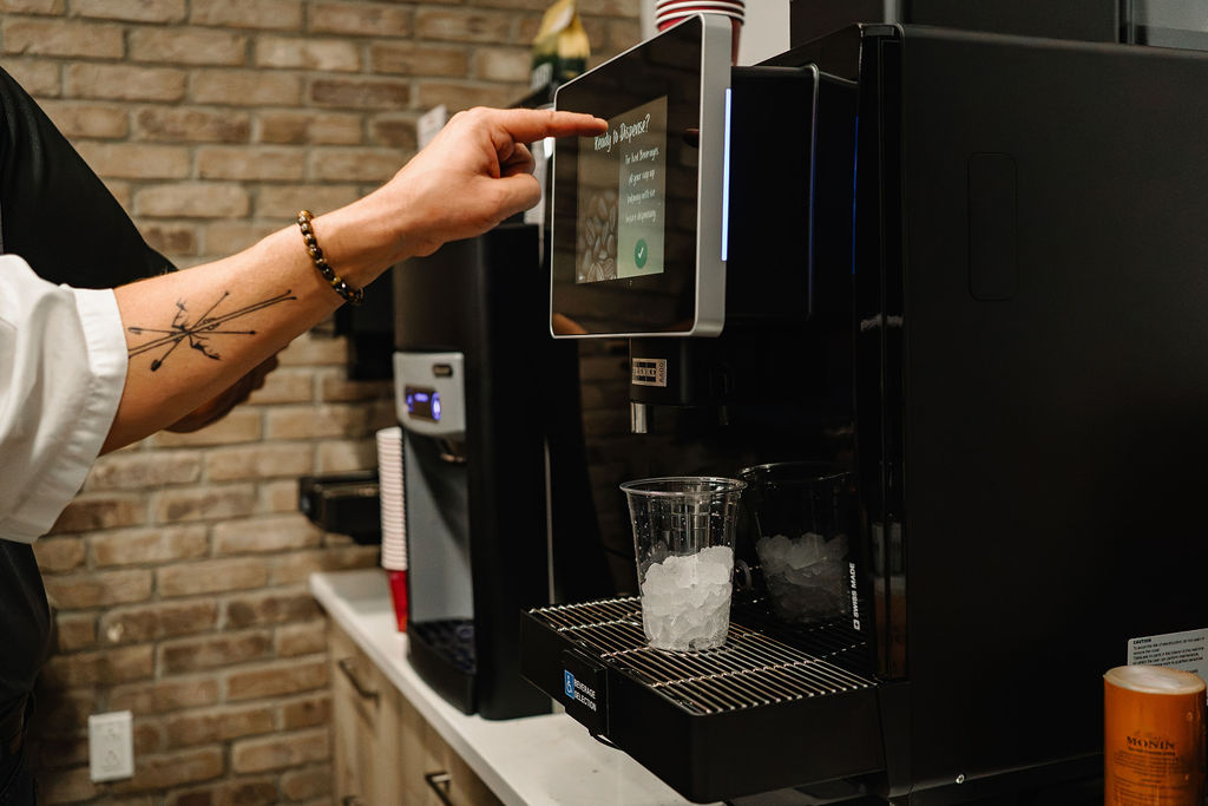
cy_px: 403
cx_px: 604
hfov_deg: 54.4
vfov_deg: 37.9
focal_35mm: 35
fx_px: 1175
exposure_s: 1/3200
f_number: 2.8
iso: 12800
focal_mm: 35
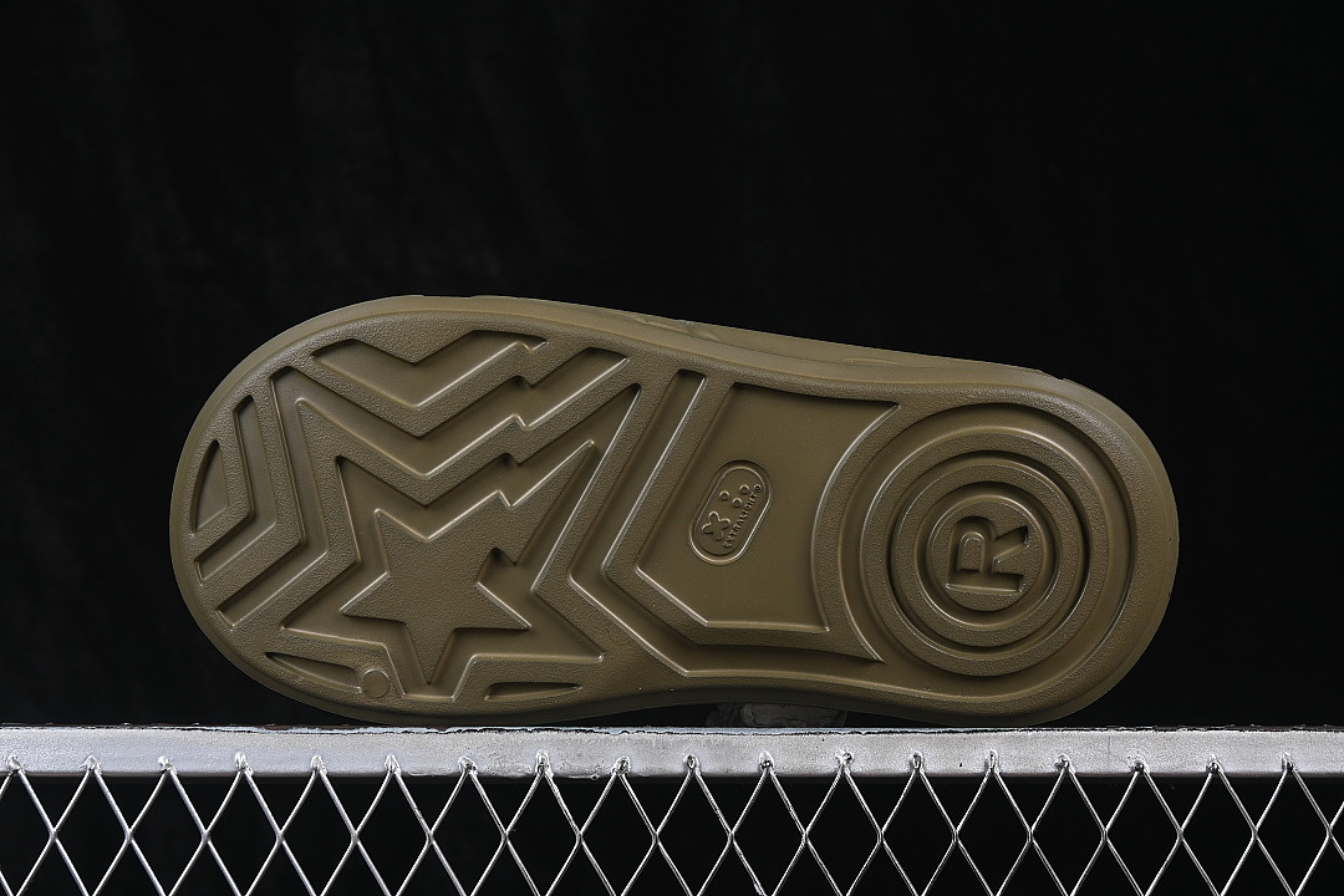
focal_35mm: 75
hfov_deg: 27.0
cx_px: 672
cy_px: 448
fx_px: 2800
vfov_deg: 18.2
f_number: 7.1
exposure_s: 1/80
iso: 160
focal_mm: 50
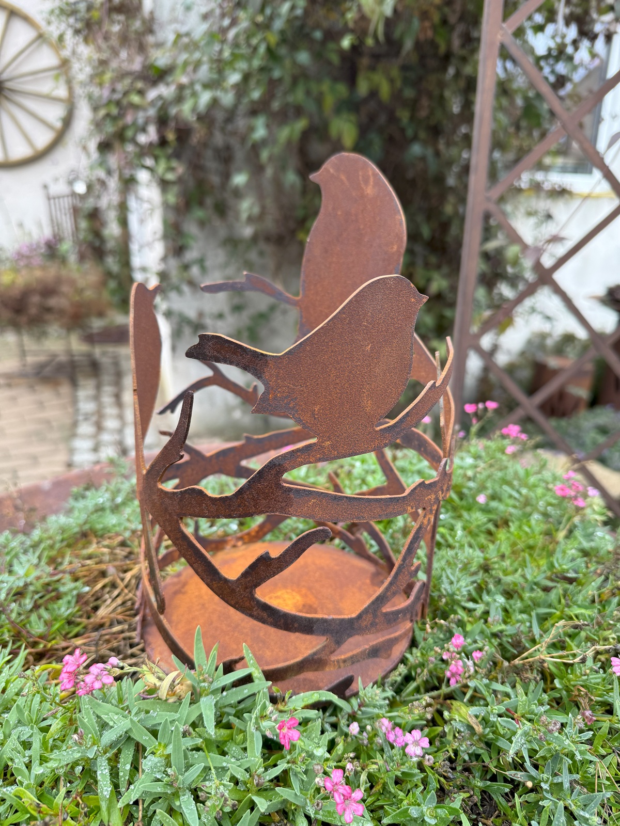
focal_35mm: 24
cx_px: 310
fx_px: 573
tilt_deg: -18.7
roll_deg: -1.6
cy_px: 413
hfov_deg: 56.8
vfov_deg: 71.6
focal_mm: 6.76
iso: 80
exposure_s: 1/121
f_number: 1.78
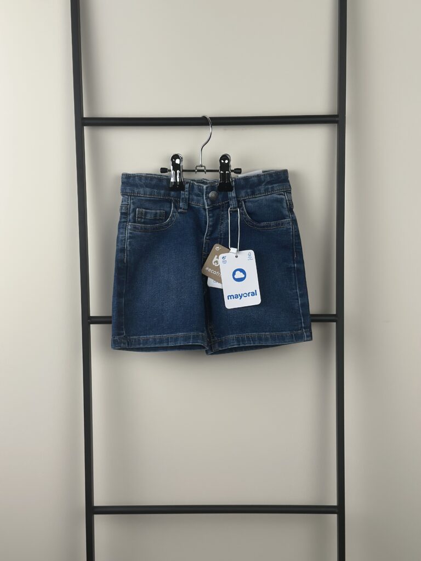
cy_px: 280
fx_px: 778
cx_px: 210
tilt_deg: -8.9
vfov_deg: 39.7
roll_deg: +0.0
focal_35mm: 48
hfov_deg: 30.3
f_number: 1.78
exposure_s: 1/402
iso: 80
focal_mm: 6.86
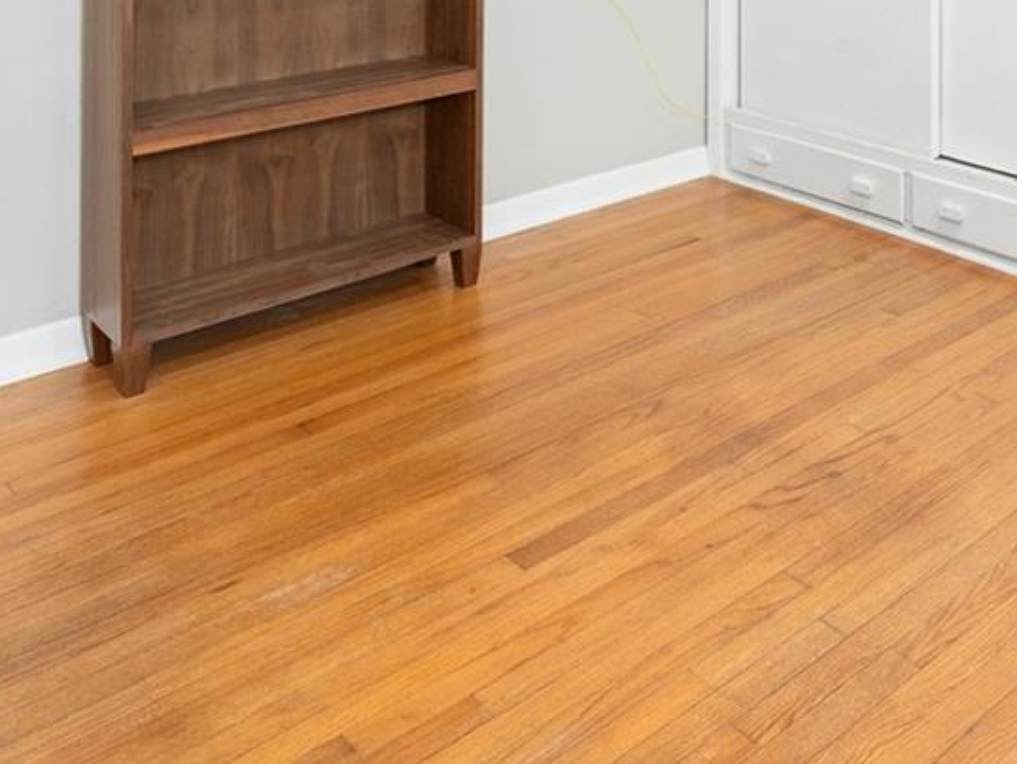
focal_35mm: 40
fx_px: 1176
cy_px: -165
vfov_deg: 30.3
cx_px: 885
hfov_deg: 43.4
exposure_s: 1/30
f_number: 7.1
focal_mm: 14
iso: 2500
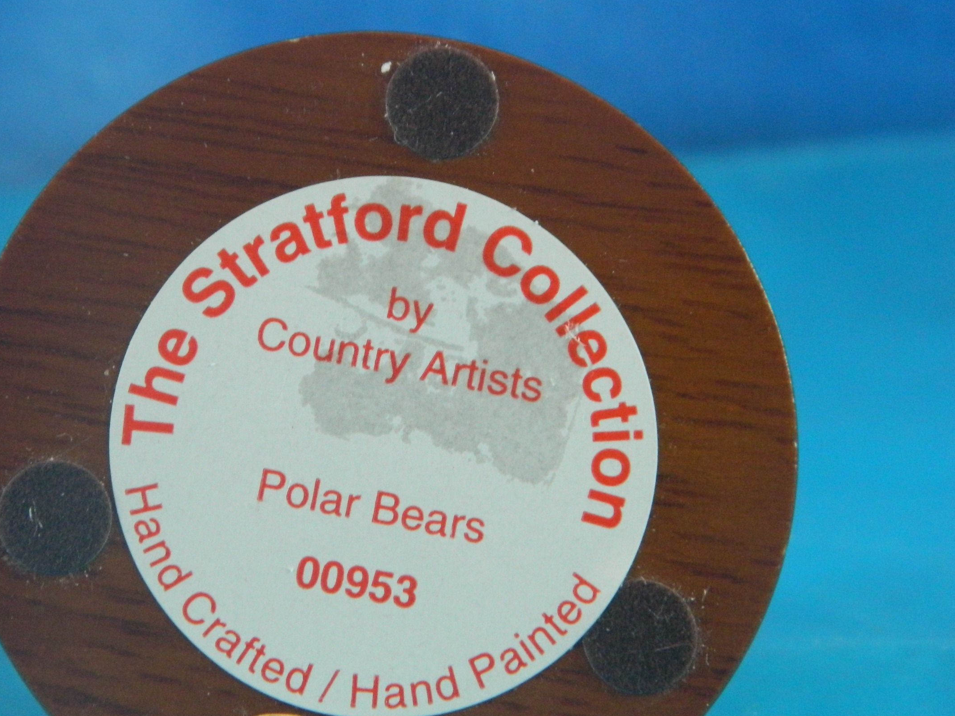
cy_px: 404
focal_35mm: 157
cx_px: 390
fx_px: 4331
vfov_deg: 9.5
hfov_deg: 12.6
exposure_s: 1/20
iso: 400
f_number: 4.7
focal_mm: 23.2
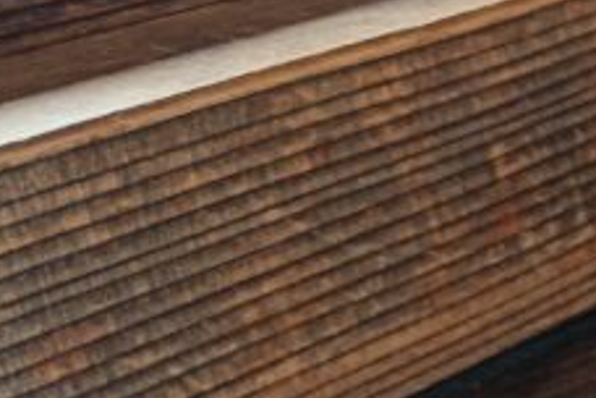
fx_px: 1937
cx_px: 1320
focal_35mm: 117
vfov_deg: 11.3
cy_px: 568
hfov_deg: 13.8
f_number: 1.7
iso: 200
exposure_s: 1/50
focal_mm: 4.7
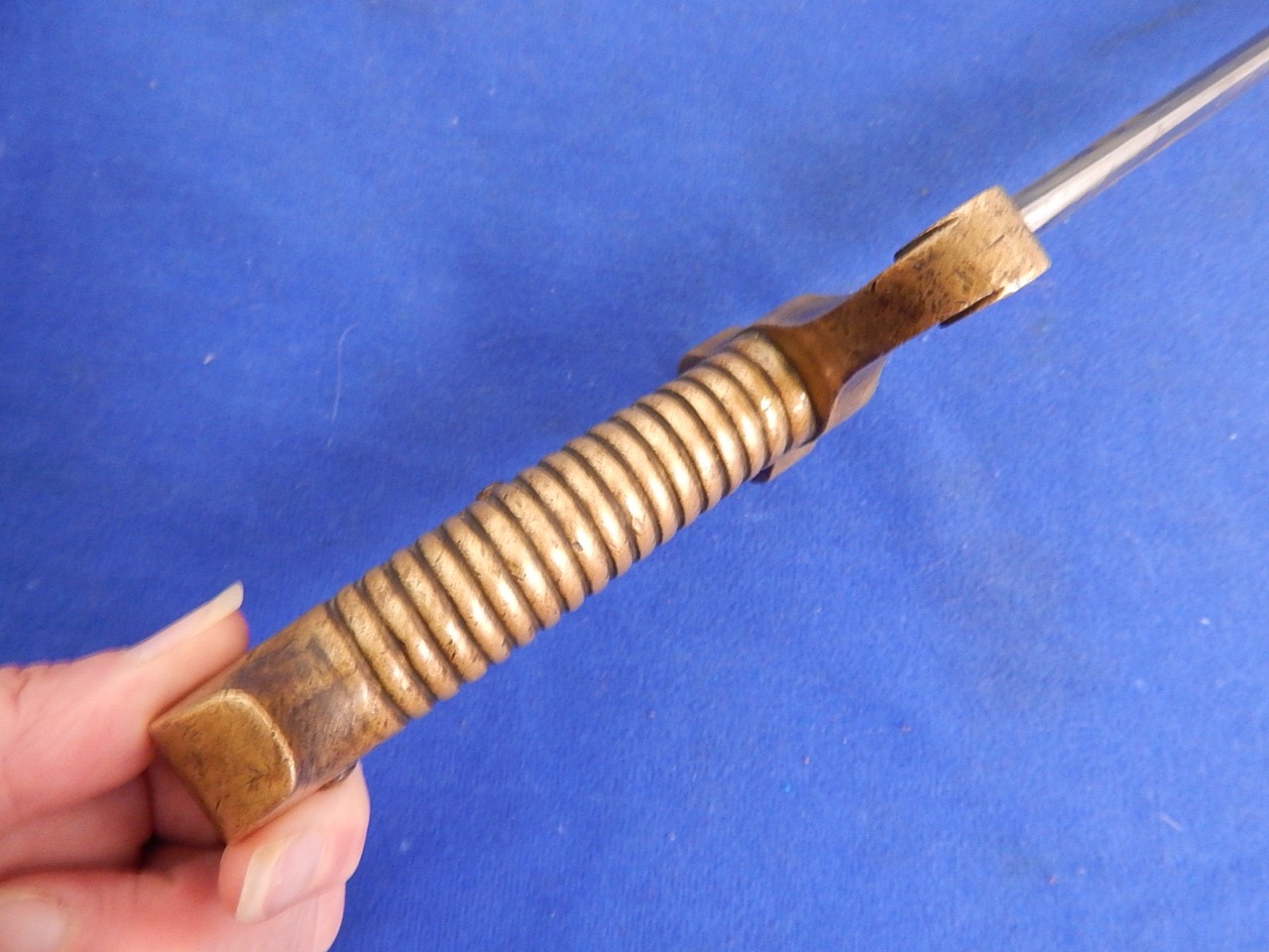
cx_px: 634
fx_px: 807
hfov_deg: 76.4
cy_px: 476
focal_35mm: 22
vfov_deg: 61.1
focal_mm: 4
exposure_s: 1/13
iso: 400
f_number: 3
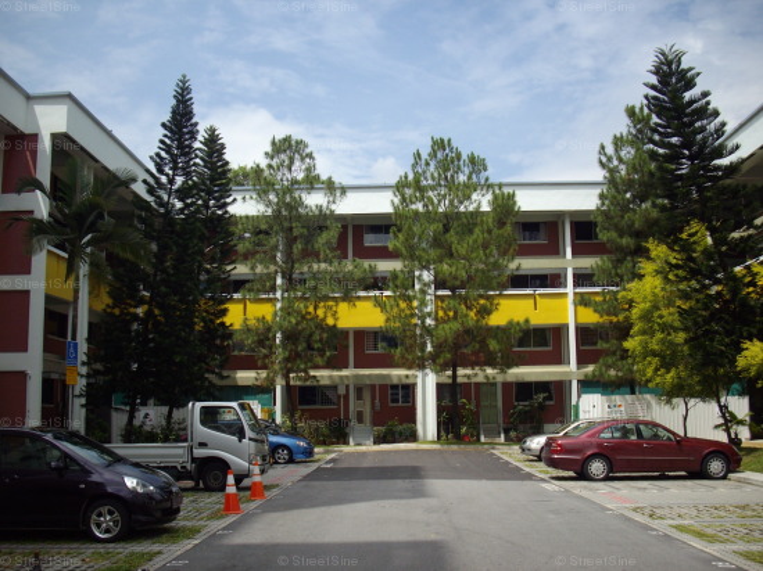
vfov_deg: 38.6
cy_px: 286
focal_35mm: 37
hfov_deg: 50.2
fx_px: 815
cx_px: 382
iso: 80
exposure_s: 1/400
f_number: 5.6
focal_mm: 6.2
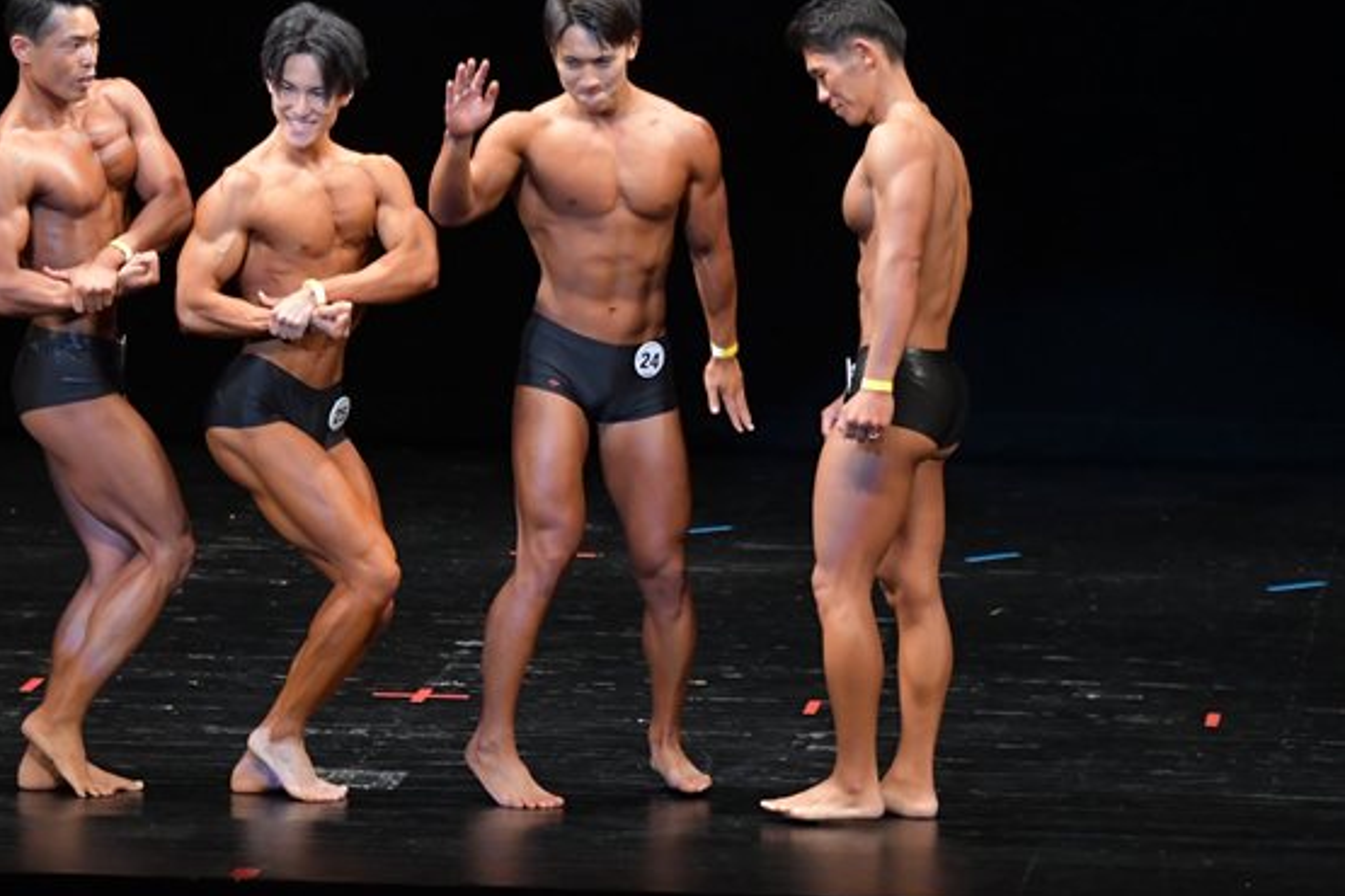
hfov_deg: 7.3
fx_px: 10535
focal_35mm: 282
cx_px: 411
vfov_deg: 4.9
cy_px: 371
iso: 3200
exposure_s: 1/400
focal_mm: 135
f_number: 5.6
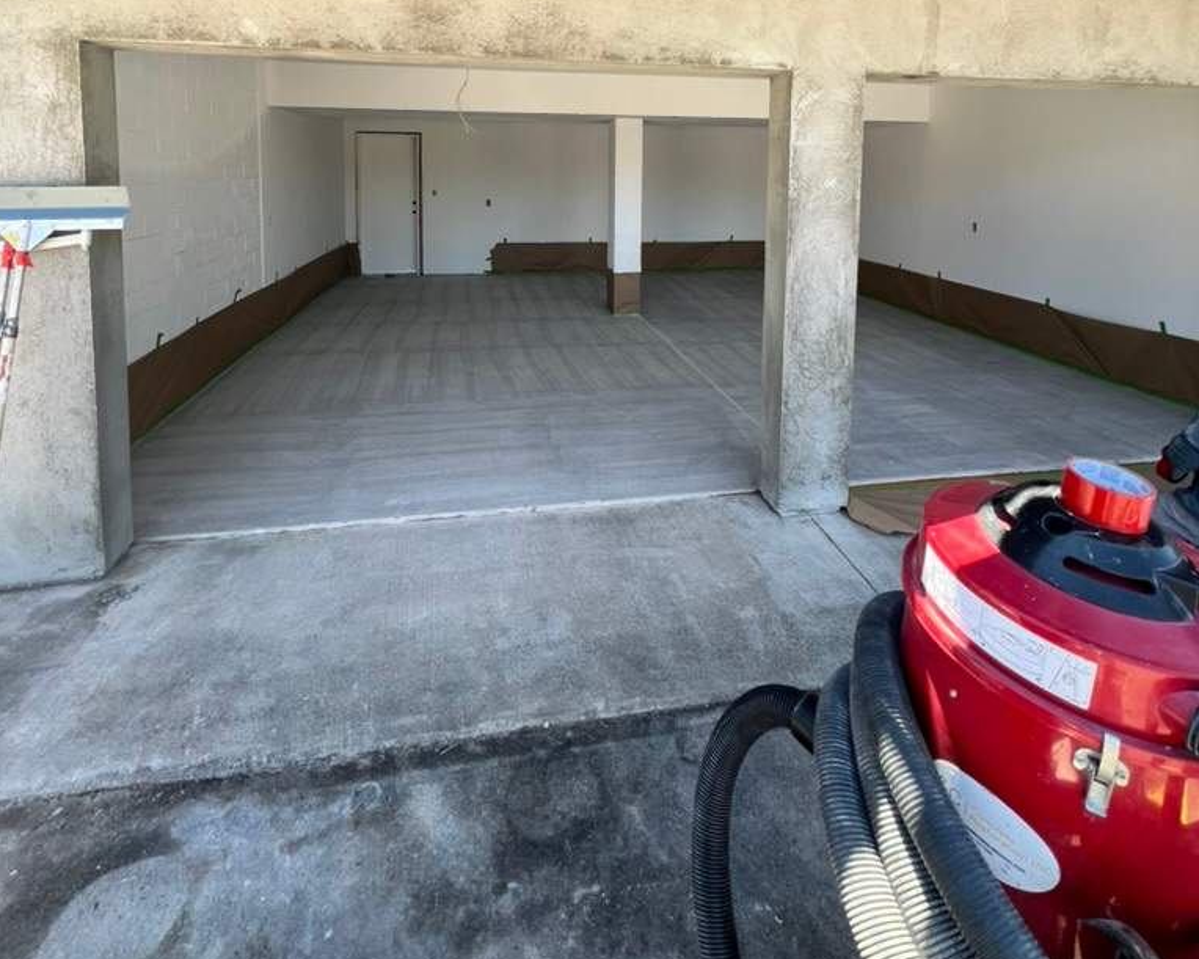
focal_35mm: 17
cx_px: 598
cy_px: 215
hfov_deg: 89.6
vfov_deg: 70.6
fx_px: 603
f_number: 1.8
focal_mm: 1.57
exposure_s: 1/150
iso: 32
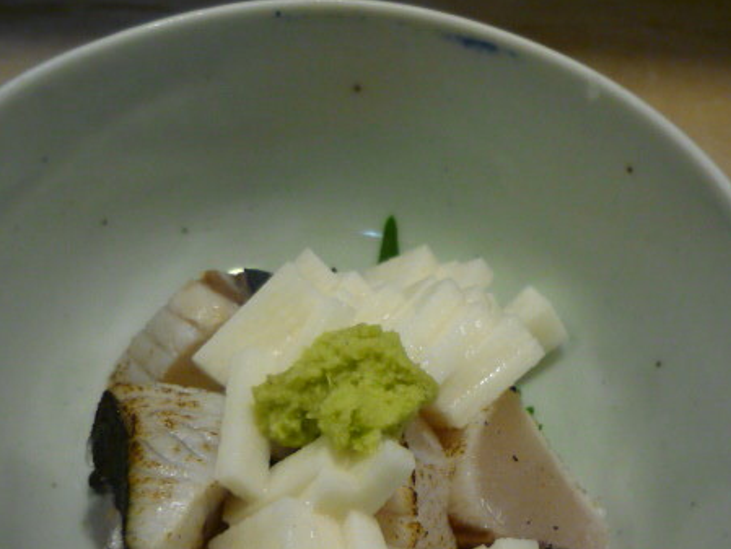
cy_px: 384
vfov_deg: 30.6
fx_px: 993
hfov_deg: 40.4
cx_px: 363
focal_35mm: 47
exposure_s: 1/30
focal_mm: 5.5
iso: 250
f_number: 2.8
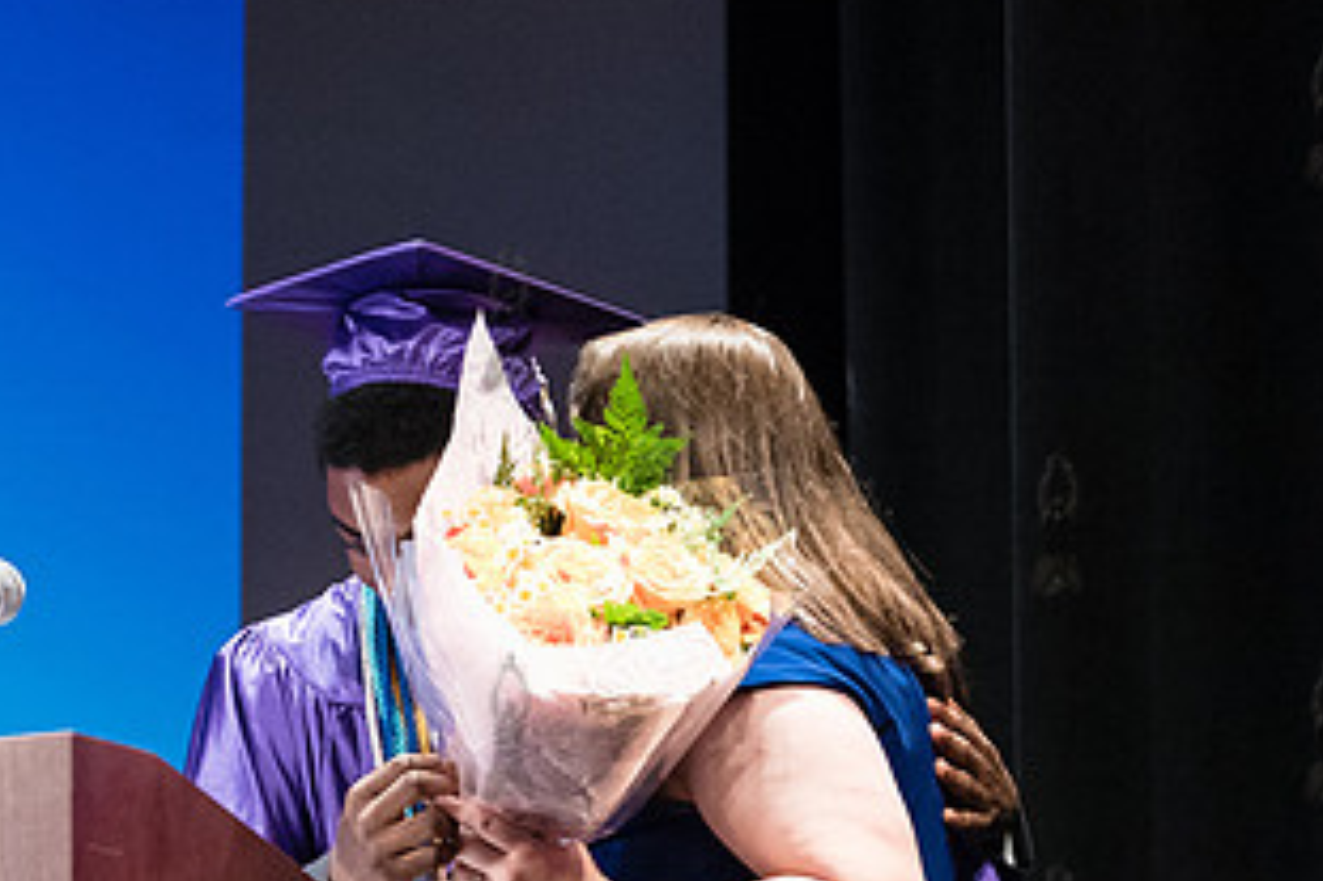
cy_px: 1002
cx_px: 442
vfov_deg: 11.6
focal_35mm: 116
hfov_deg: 17.6
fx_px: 4261
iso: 4000
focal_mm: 45
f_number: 3.5
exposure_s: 1/200
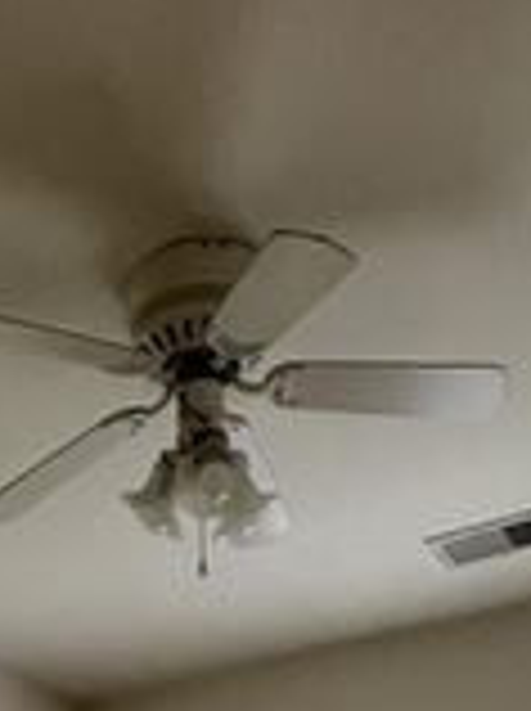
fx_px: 1128
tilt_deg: -10.8
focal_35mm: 55
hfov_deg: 26.0
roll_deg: +2.0
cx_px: 104
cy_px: 1352
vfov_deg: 20.5
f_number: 1.8
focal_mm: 1.57
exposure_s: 1/60
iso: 320
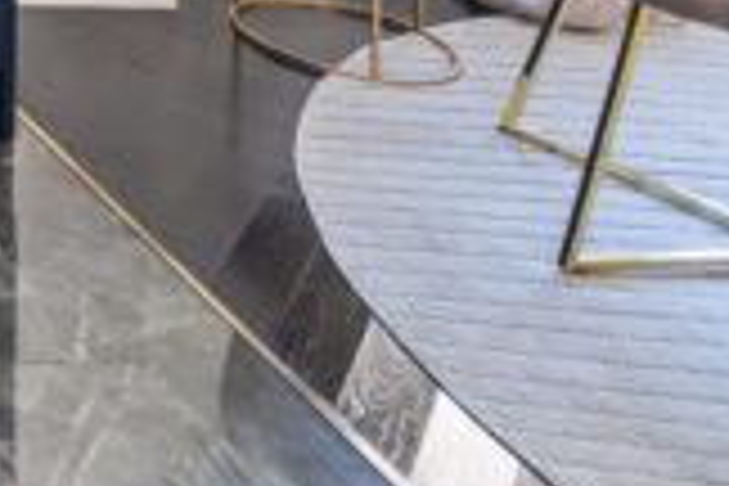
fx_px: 1539
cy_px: -639
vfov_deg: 13.6
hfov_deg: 16.2
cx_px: -914
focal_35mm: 76
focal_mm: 16
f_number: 11
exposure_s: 4
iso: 100
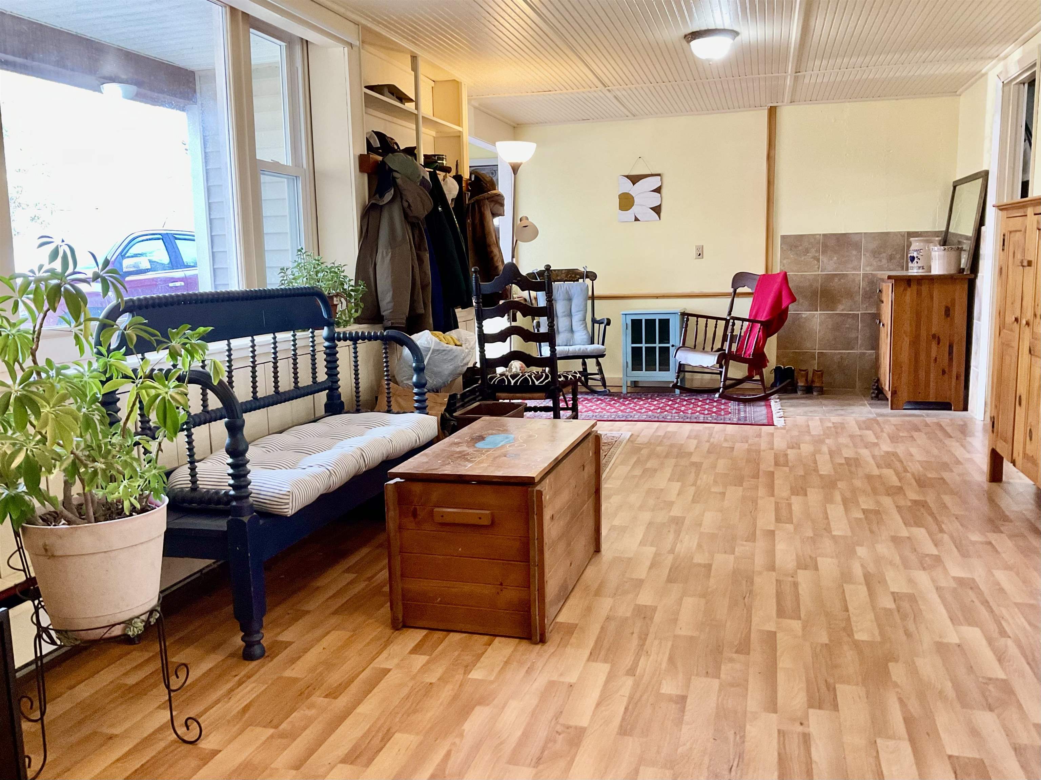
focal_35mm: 29
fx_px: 872
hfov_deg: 61.7
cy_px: 390
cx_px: 520
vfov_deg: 48.2
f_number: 1.8
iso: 160
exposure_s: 1/60
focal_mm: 3
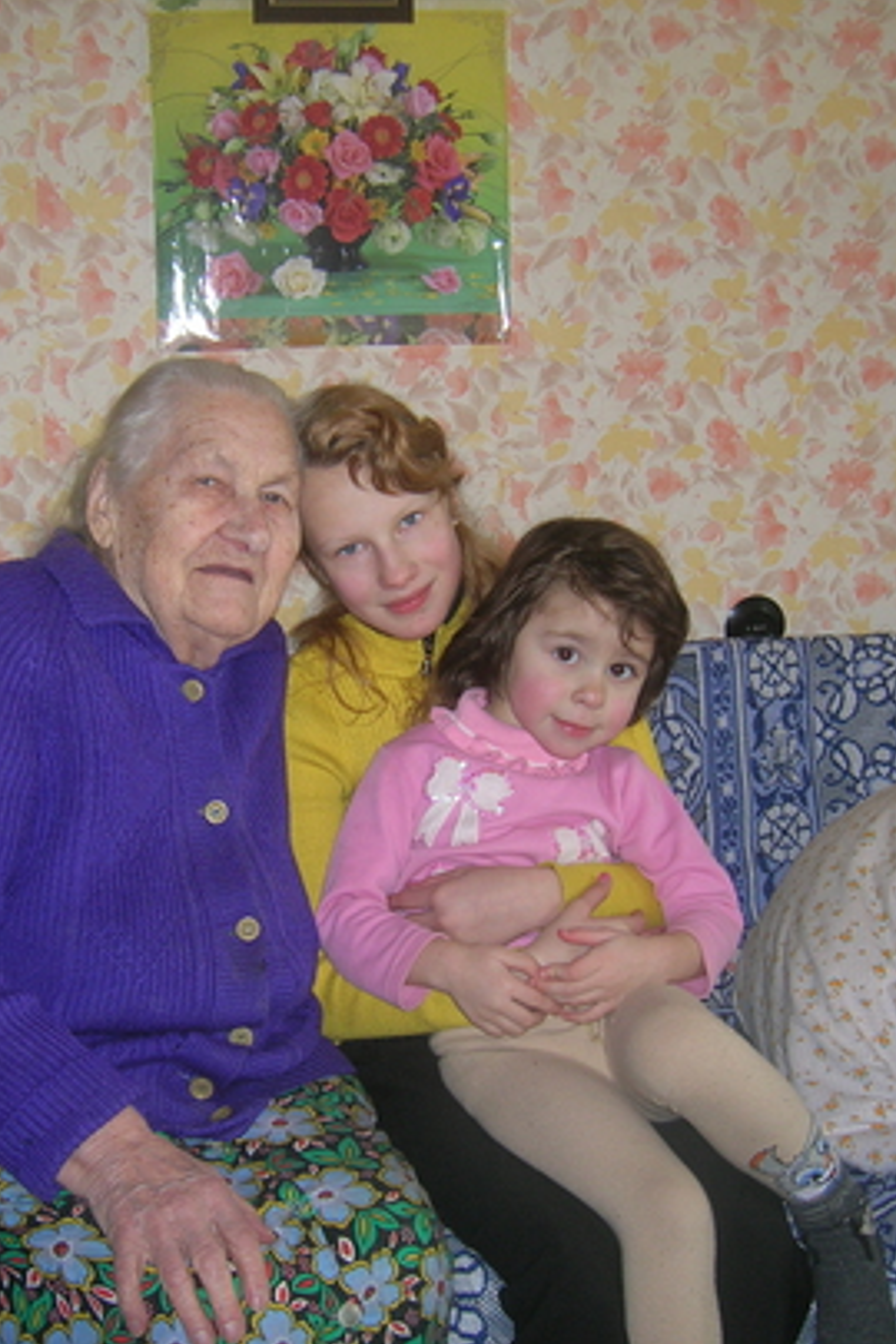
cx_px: 368
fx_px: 1792
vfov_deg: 41.1
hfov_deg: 28.0
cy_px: 679
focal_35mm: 48
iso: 55
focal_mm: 5.7
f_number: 2.9
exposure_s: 1/60.1
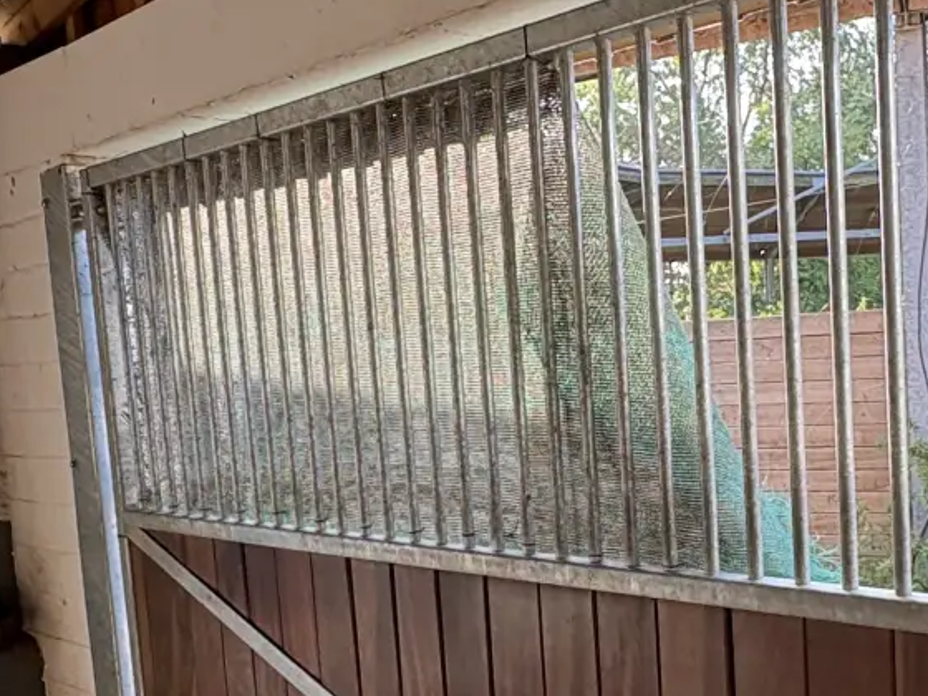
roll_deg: +3.1
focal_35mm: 48
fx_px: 1287
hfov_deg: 38.8
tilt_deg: -6.5
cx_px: 674
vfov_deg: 30.0
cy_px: 484
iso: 64
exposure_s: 1/140
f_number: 2.2
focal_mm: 2.22
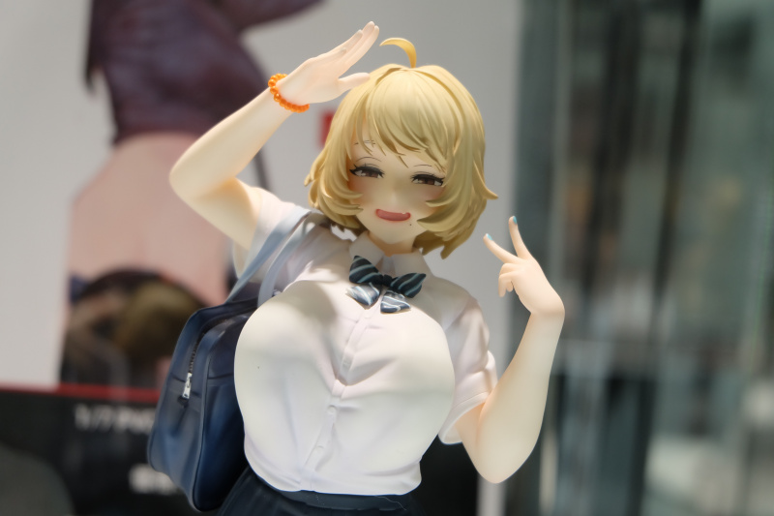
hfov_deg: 27.0
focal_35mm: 75
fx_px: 1612
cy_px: 258
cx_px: 387
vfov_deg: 18.2
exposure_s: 1/125
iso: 640
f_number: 5.6
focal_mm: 50
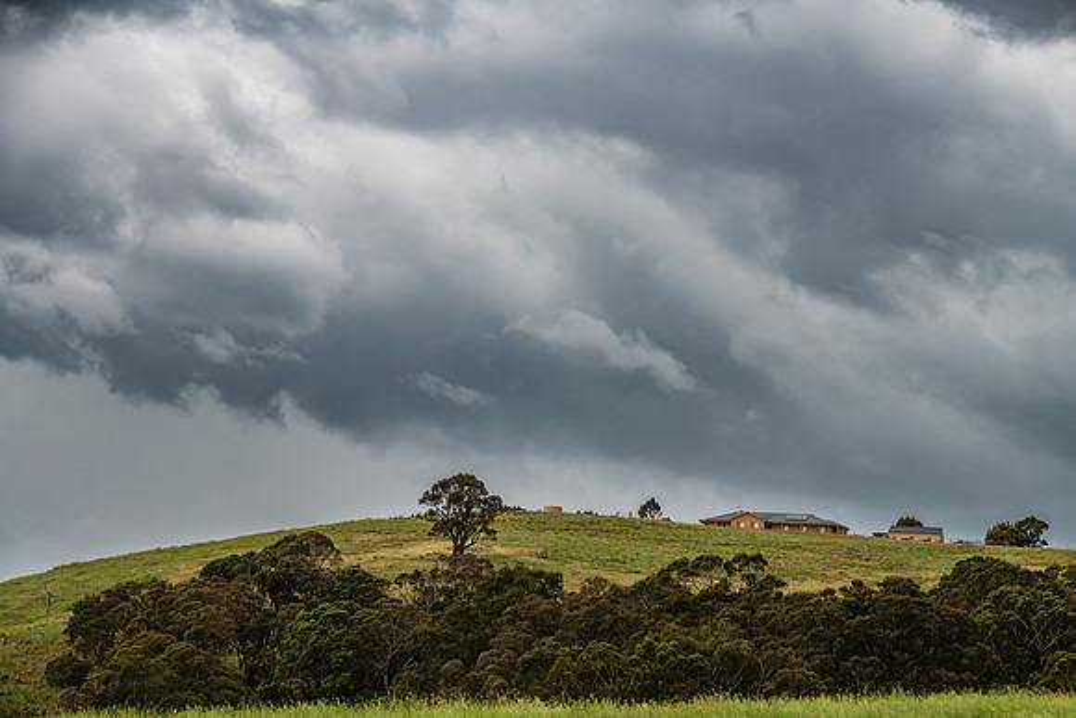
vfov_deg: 9.0
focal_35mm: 152
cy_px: 377
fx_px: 4556
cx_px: 552
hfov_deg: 13.5
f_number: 7.1
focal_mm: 145
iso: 50
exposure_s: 1/8
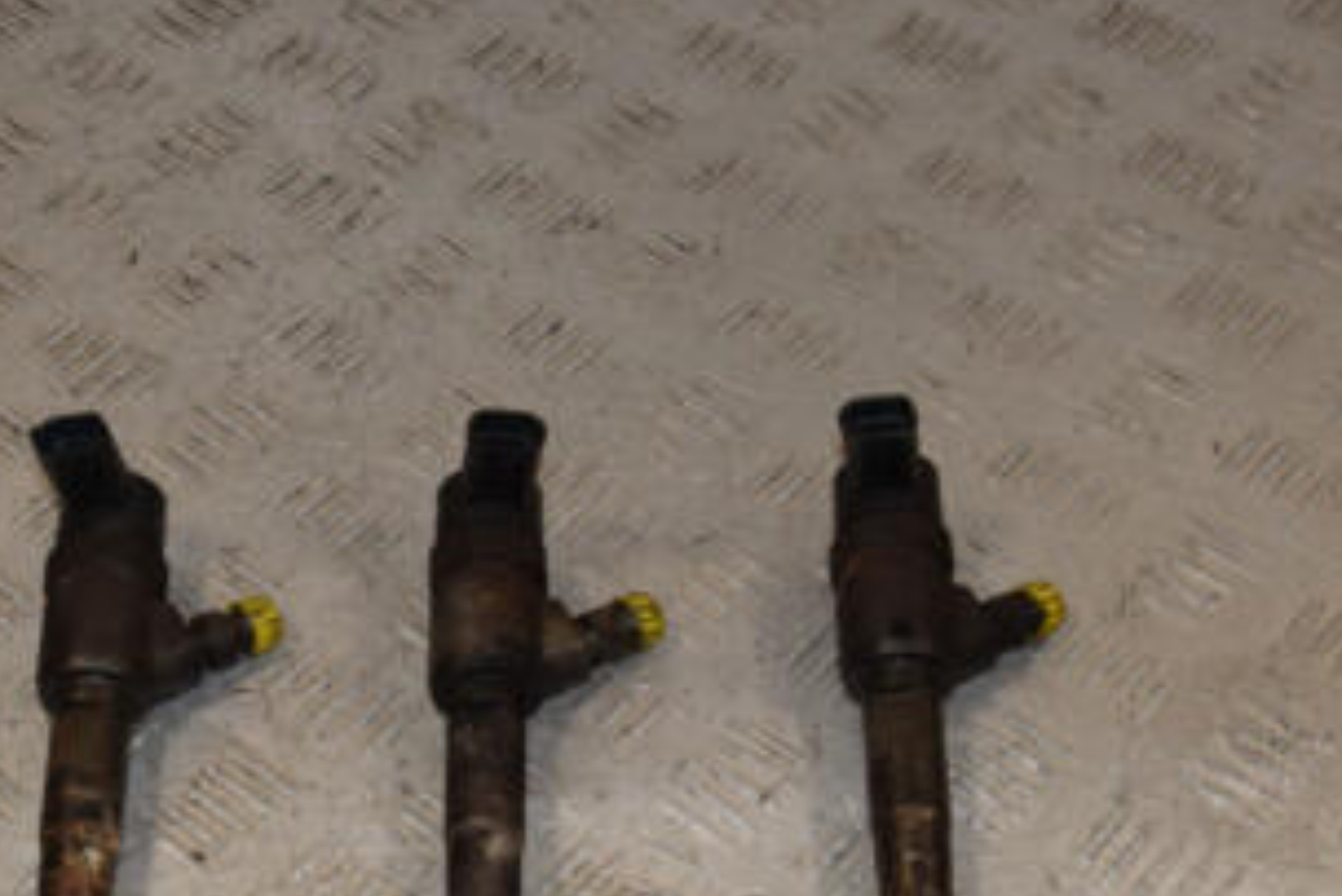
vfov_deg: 17.6
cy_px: 689
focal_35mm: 77
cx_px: 419
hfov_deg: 26.1
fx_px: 2872
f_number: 9
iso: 800
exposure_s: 1/200
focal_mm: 26
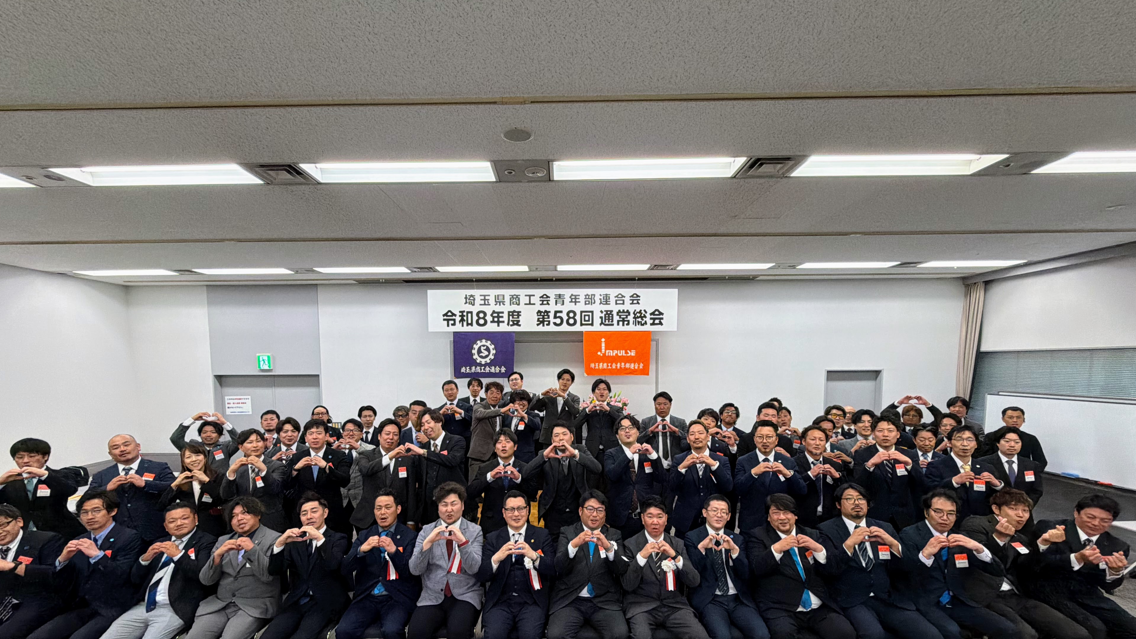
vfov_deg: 66.0
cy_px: 402
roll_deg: +0.6
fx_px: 482
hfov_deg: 99.4
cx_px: 558
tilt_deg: -5.1
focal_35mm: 16
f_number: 2.2
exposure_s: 1/100
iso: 250
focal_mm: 2.22
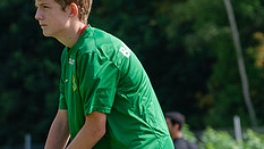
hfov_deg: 3.2
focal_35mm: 677
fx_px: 4739
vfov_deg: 1.8
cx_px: 79
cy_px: 168
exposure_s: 1/800
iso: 125
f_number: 4.8
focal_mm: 135
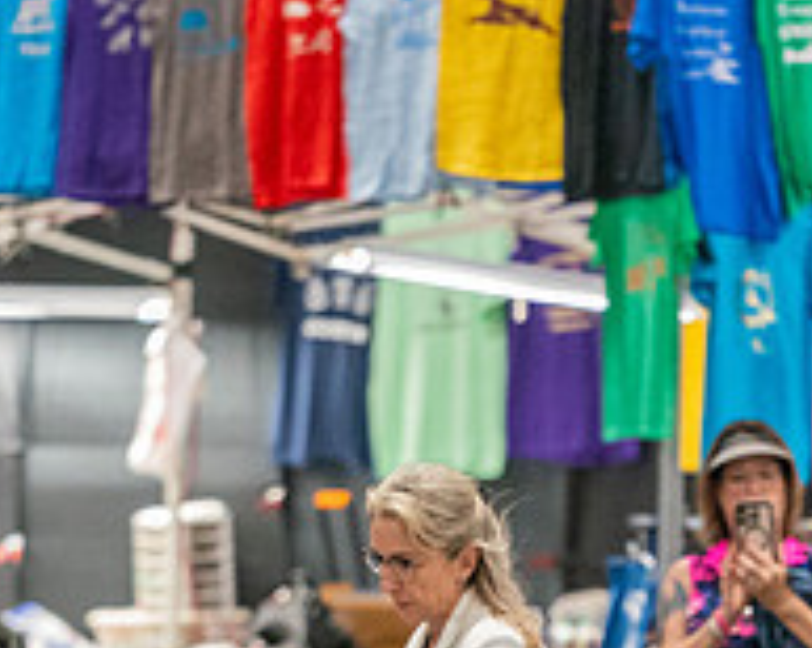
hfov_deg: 2.8
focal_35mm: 686
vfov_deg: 2.3
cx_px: 427
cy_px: 659
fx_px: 16469
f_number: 2.8
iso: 5000
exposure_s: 1/250
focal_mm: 200
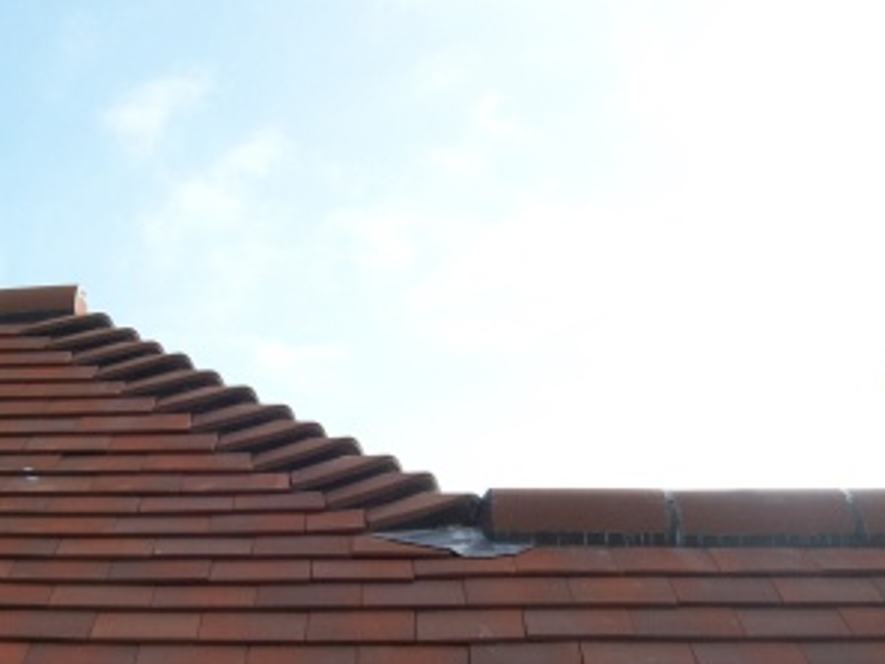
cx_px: 283
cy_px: 512
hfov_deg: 30.9
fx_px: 1586
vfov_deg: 23.4
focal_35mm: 62
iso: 80
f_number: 4.8
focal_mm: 6
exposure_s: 1/297
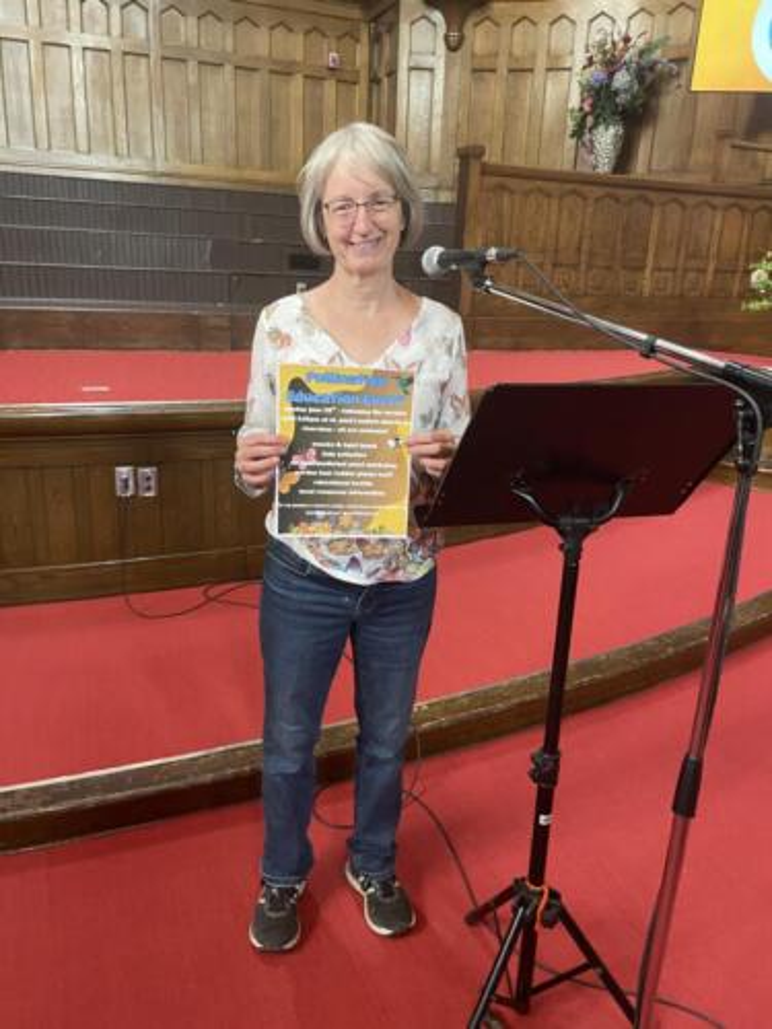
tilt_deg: -20.0
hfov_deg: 53.1
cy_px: 514
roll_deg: -1.7
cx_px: 386
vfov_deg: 67.3
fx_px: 773
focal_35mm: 26
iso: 500
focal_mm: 4.2
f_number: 1.6
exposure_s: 1/60
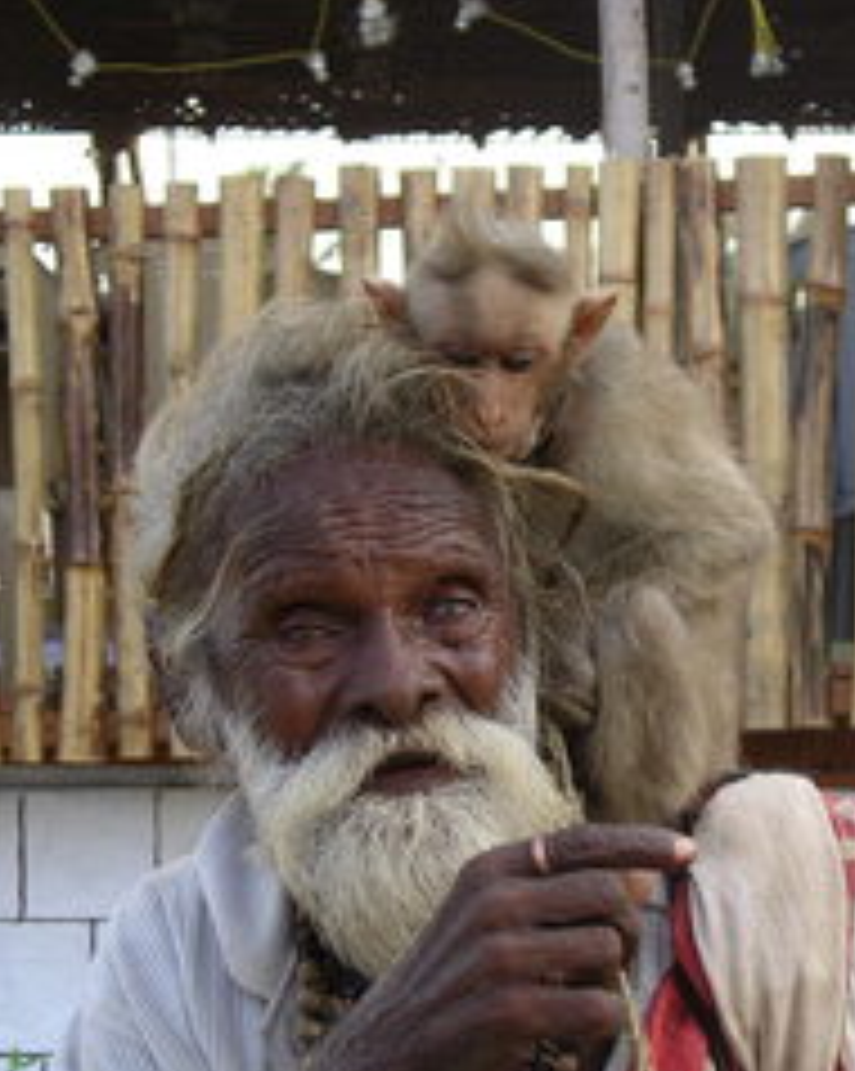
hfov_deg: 11.5
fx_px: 4244
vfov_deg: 14.4
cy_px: 648
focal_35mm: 134
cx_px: 686
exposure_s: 1/143
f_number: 3.6
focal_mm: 17.4
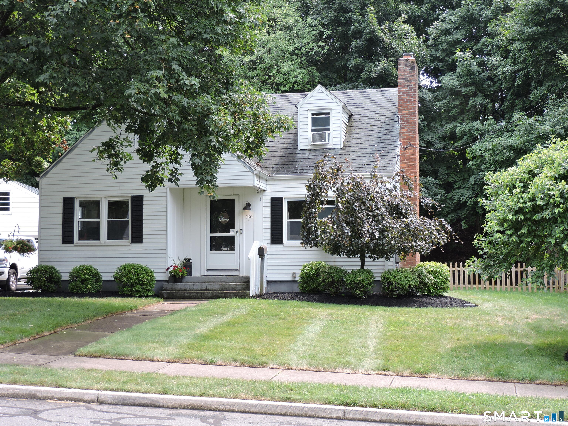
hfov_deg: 38.2
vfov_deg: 29.1
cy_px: 213
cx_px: 284
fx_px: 820
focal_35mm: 50
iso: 100
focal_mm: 8.9
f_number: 3.6
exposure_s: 1/160
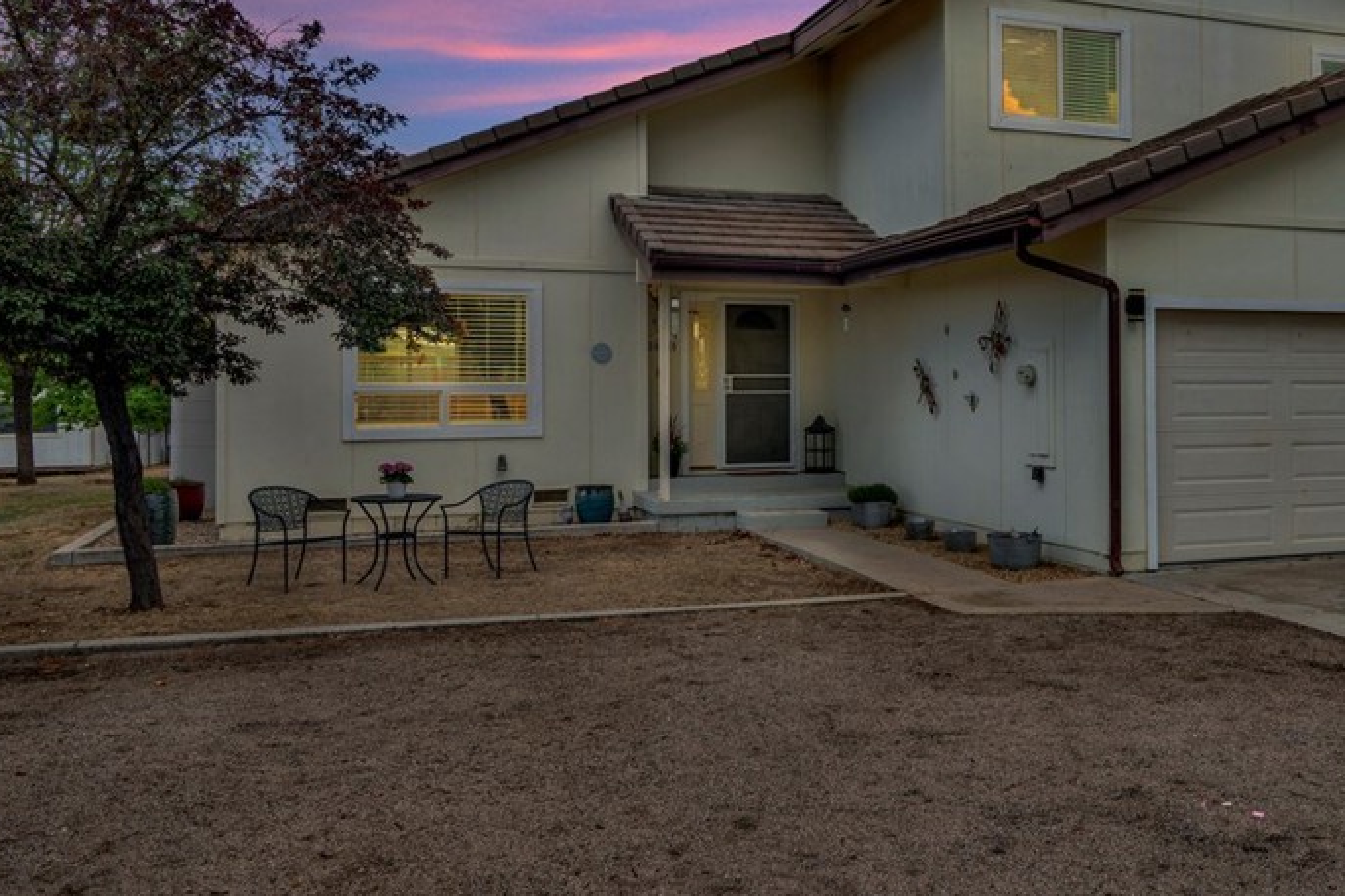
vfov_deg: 36.6
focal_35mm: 36
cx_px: 951
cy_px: 322
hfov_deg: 51.6
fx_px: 1345
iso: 200
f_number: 11
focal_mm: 24
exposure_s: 1/100
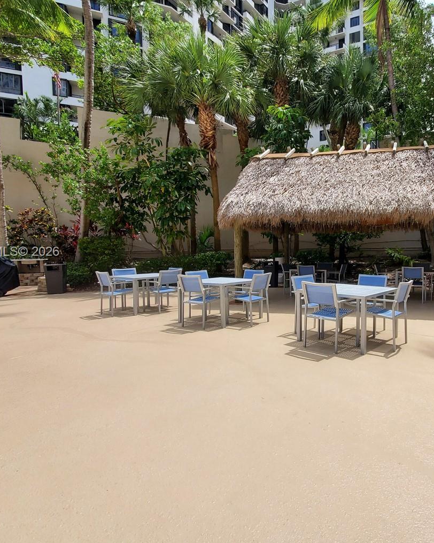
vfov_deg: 80.3
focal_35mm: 20
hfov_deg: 64.4
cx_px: 321
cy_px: 253
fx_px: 321
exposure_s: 1/1050
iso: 50
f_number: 2.2
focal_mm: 1.8
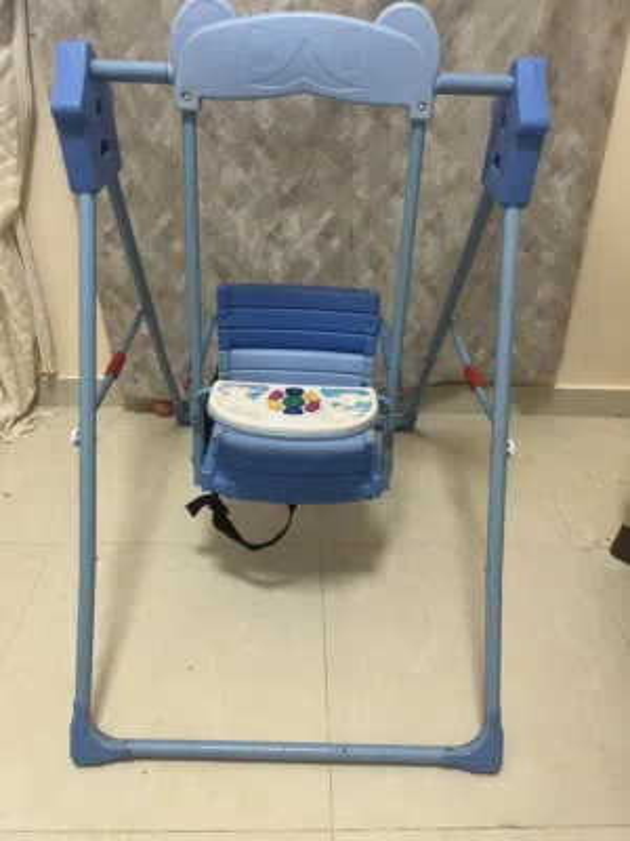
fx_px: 631
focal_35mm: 26
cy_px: 420
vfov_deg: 67.3
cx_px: 315
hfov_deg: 53.1
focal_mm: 5.7
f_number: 1.5
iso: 125
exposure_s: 1/50
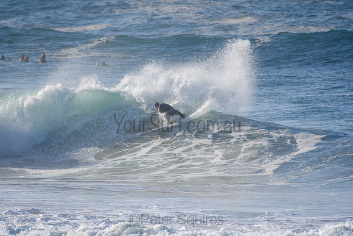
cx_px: 176
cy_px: 118
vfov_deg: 1.8
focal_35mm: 750
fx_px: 7356
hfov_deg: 2.7
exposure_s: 1/2000
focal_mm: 500
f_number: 5.6
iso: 250
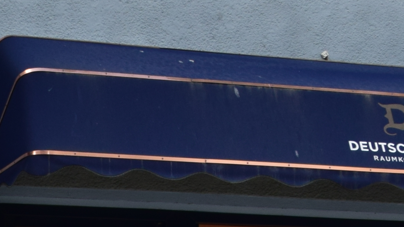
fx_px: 1692
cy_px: 533
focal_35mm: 158
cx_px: -100
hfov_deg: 13.2
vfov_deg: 7.2
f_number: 10
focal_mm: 22
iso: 250
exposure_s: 1/60
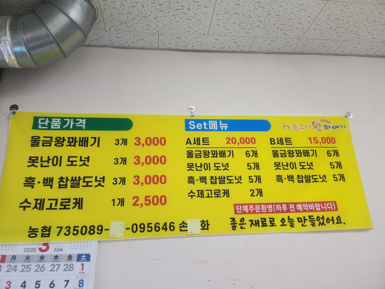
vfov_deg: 56.8
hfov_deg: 71.6
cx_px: 192
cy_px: 144
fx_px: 267
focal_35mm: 24
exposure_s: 1/120
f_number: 1.8
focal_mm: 5
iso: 64
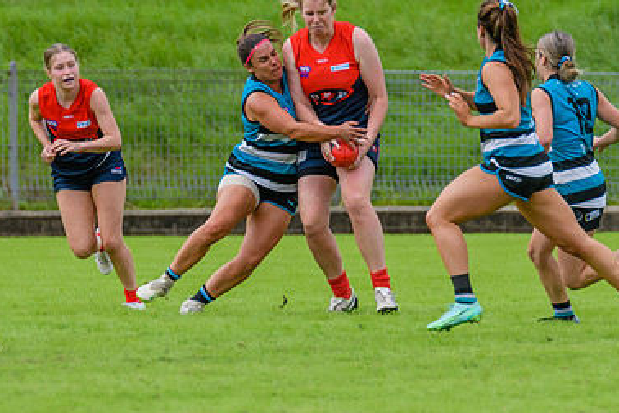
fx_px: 17812
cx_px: 246
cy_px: 213
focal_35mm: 1036
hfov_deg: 2.0
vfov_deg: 1.3
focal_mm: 420
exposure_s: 1/2000
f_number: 6.3
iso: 800
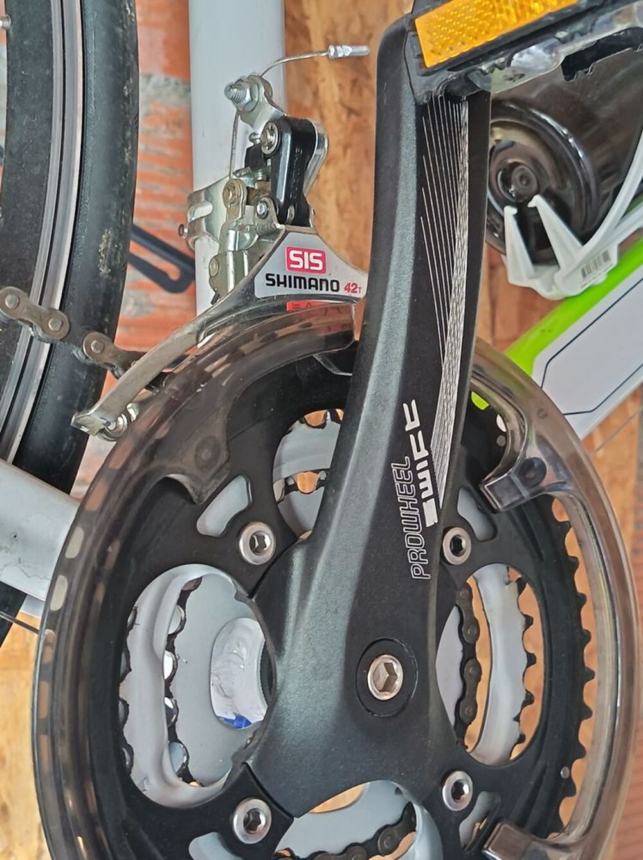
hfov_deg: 30.2
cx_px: 322
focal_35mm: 48
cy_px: 430
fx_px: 1191
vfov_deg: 39.7
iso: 1722
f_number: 1.75
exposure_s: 1/50
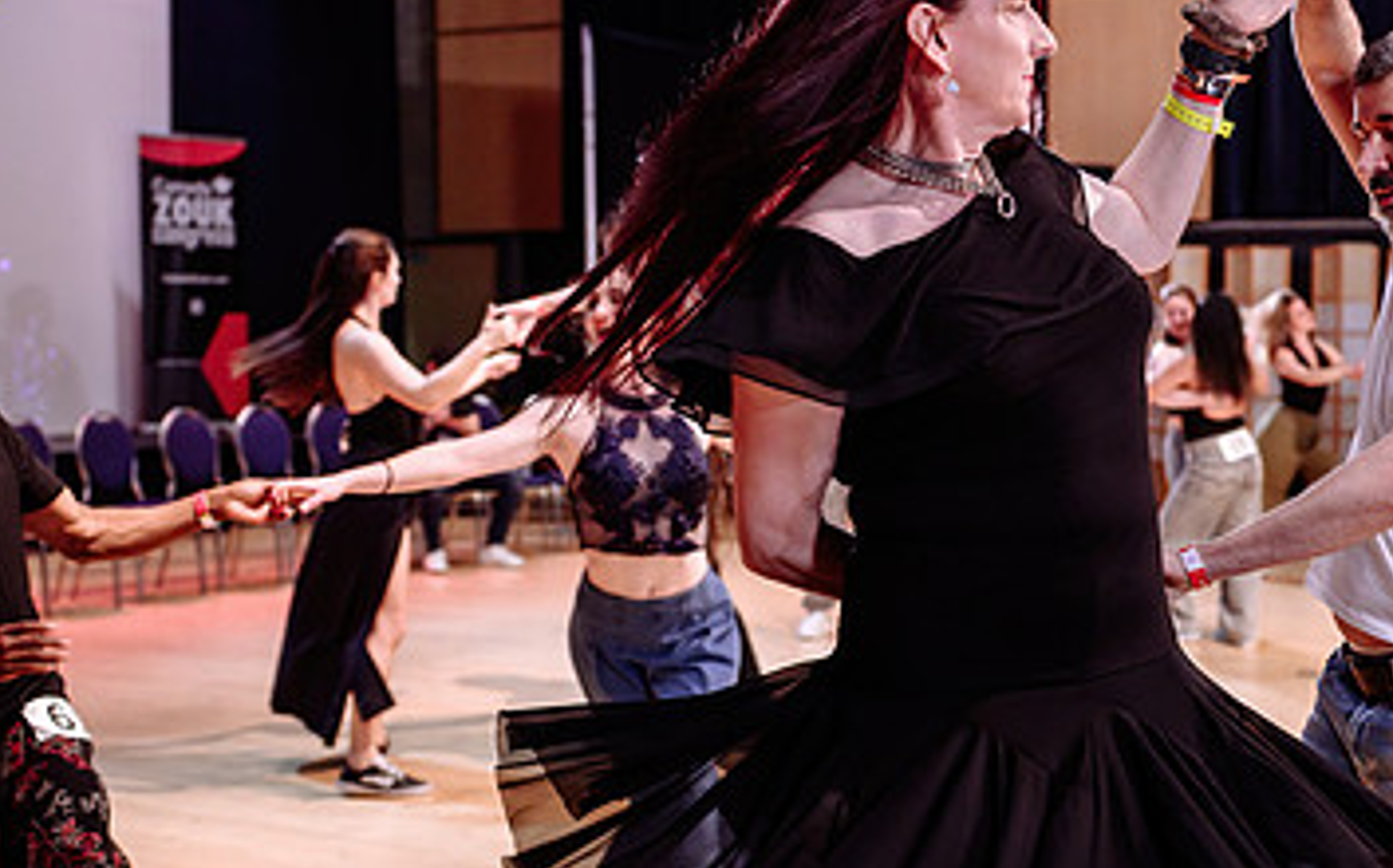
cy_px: 520
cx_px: 964
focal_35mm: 52
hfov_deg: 38.3
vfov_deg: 24.8
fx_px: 1973
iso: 1250
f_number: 2
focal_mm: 28
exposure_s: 1/250
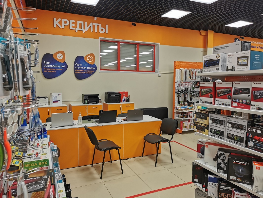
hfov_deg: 65.3
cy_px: 99
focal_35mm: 27
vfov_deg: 51.4
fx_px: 205
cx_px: 132
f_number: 1.6
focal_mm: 5.56
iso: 50
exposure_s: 1/230
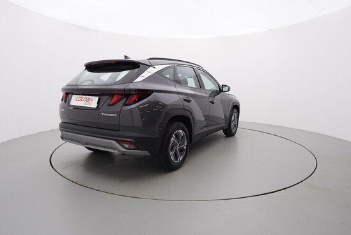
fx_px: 220
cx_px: 176
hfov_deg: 77.3
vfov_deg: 56.2
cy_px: 118
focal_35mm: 22
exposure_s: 1/80
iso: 200
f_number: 5.6
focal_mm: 15
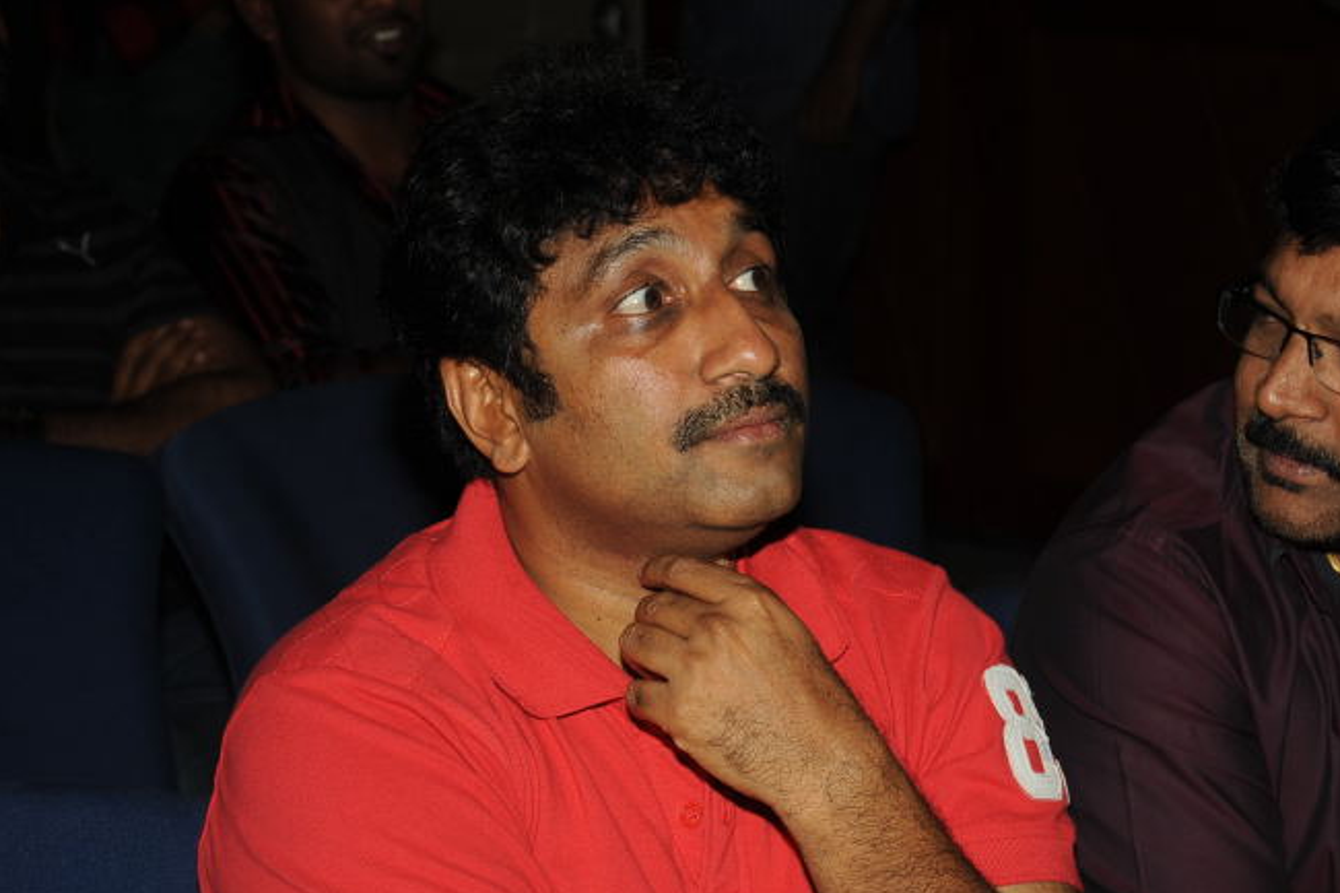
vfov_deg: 10.2
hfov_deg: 15.2
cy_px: 615
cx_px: 1051
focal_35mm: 134
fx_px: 4986
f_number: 9
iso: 200
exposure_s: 1/125
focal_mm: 85
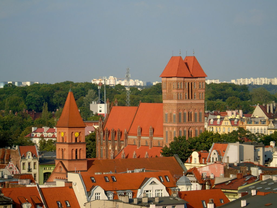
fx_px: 1488
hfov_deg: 10.6
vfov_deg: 8.0
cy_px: 104
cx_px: 138
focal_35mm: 186
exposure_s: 1/400
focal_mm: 33
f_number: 5
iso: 80
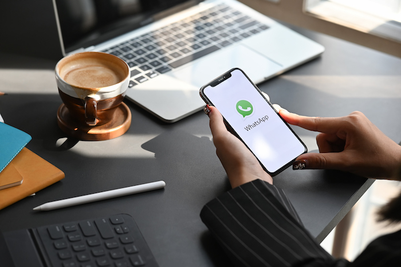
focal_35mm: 105
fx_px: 1169
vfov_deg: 13.0
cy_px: 134
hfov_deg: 19.5
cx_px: 200
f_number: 4
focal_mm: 105
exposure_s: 1/320
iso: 500
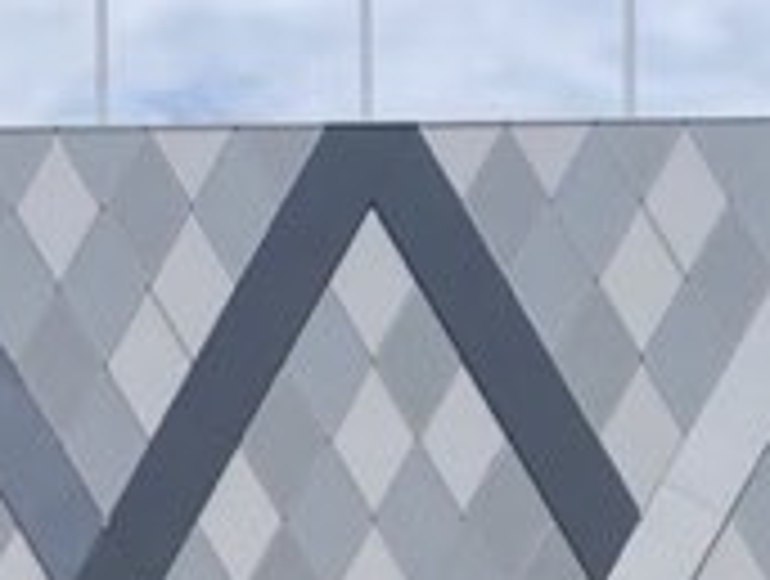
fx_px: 4369
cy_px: 1574
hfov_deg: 10.1
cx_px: 203
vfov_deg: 7.0
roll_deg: +0.0
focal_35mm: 196
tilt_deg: -1.6
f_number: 1.8
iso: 20
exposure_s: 1/1736
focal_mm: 3.99
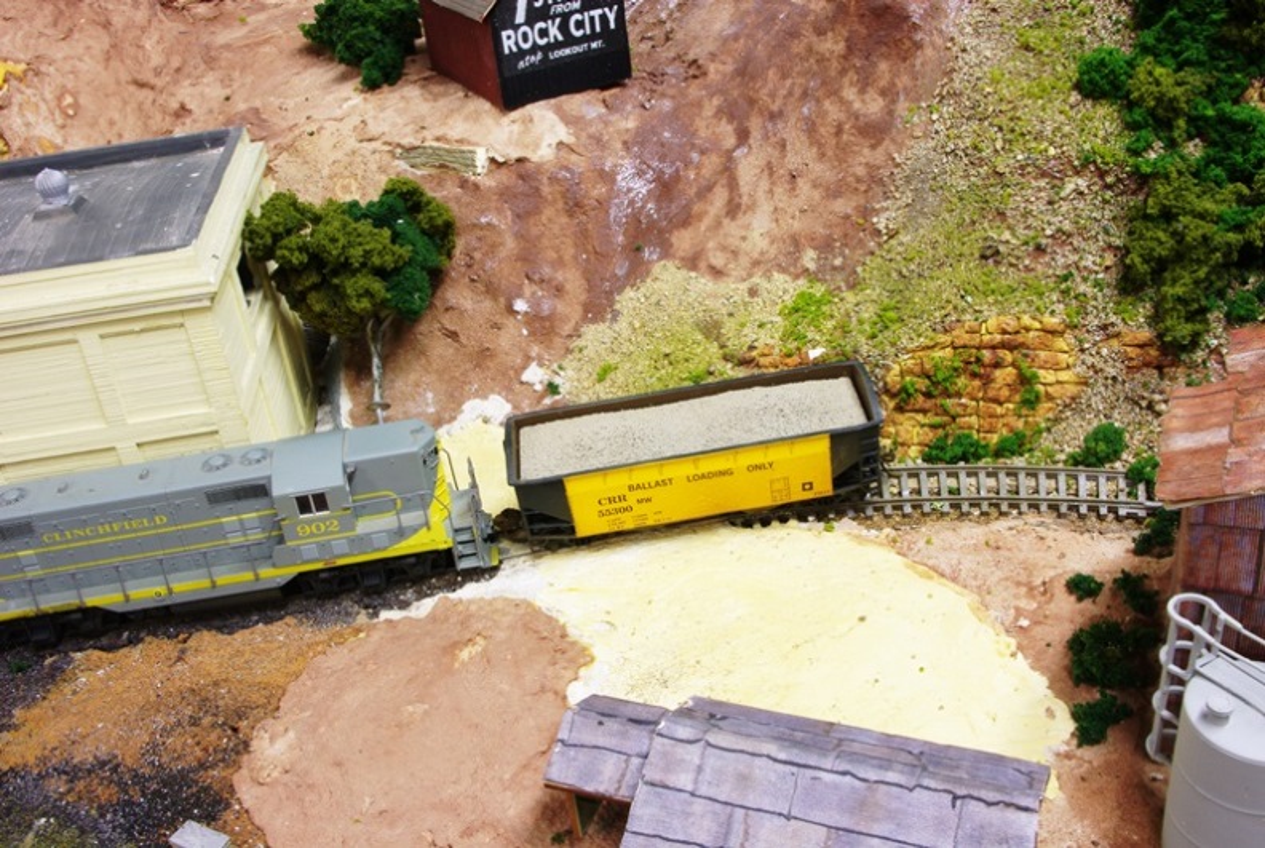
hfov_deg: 53.1
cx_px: 632
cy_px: 424
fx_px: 1267
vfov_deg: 37.0
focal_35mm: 36
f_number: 27
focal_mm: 24.38
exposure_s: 3
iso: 200
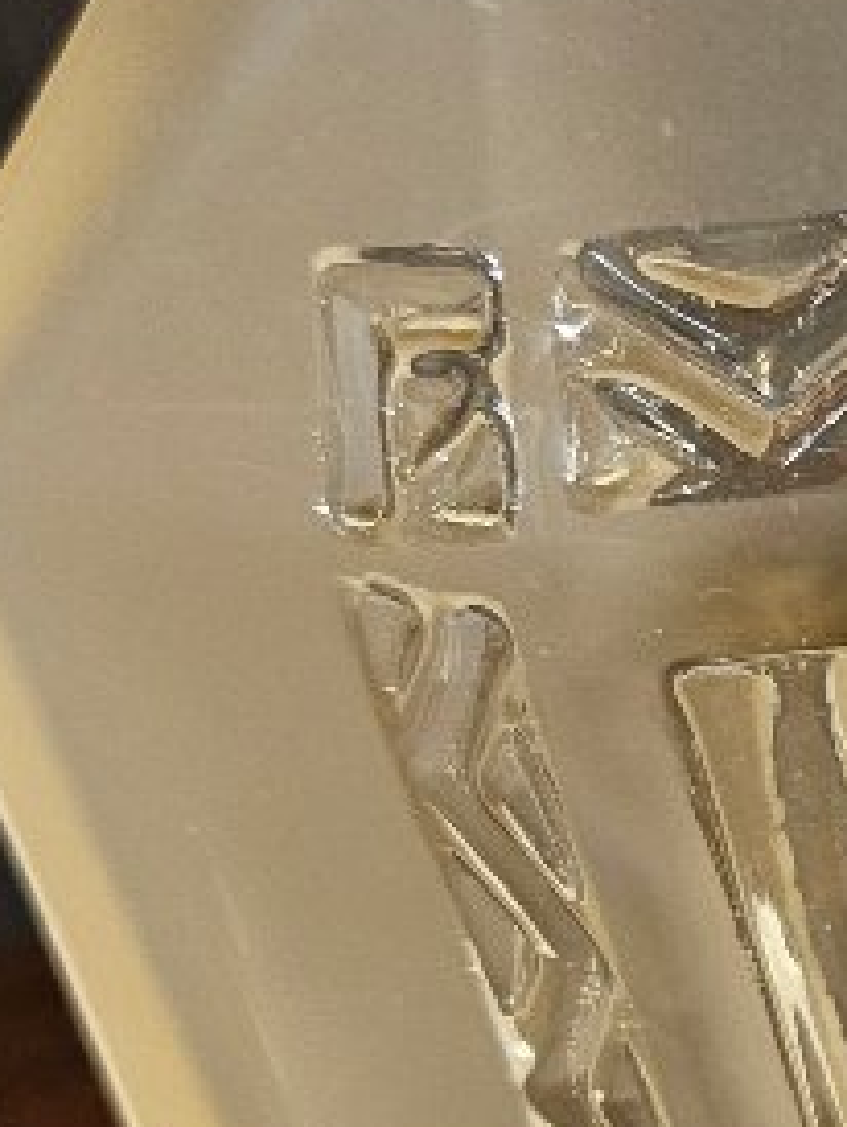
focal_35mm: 105
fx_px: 3420
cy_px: 827
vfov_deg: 18.6
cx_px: 1562
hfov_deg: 12.7
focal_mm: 5
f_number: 1.8
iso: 250
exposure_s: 1/100
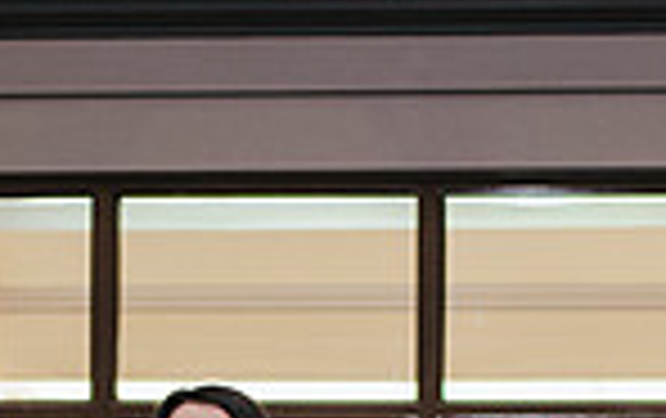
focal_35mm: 253
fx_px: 4599
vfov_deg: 5.1
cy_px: 746
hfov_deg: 8.3
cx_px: 49
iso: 900
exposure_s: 1/200
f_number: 3.2
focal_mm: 35
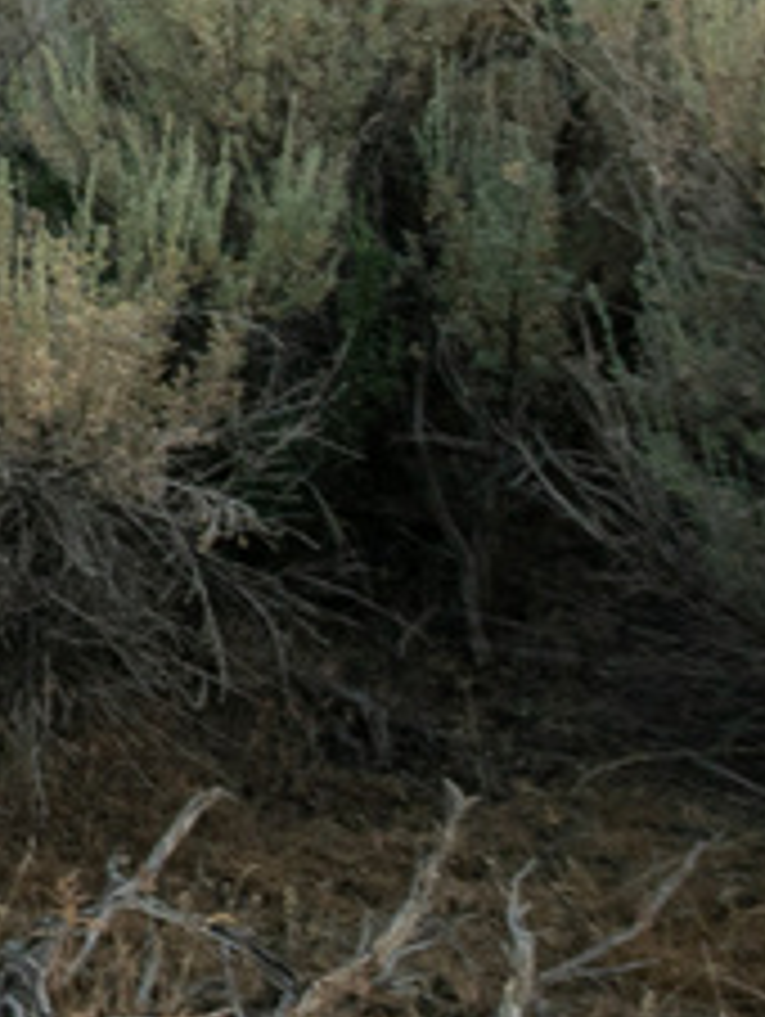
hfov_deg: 6.1
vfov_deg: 8.7
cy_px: -1161
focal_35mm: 212
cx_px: -2056
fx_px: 6235
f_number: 7.1
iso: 200
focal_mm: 24
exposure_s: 1/30
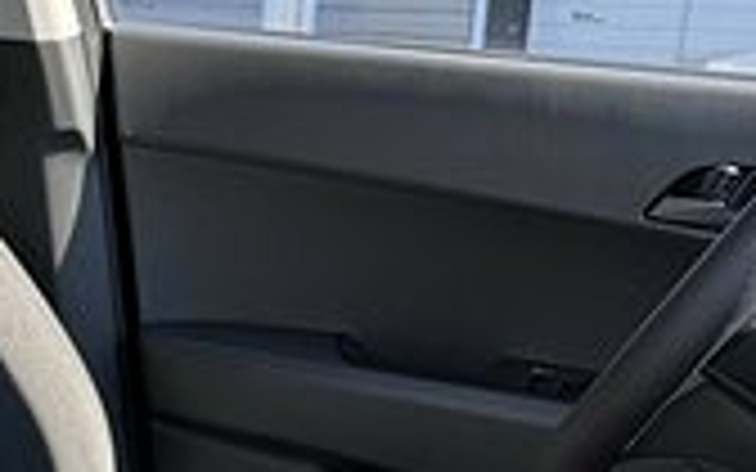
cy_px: 470
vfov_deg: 15.5
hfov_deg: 20.5
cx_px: -441
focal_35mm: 83
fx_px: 1710
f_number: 1.78
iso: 80
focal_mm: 6.76
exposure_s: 1/336
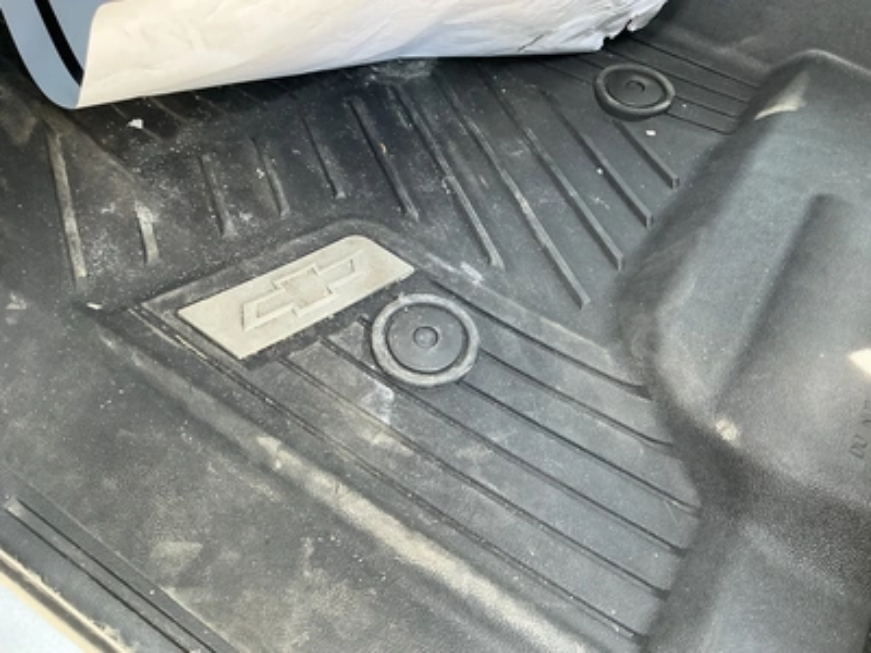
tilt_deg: -51.2
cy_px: 326
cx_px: 436
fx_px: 705
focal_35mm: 28
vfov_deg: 49.7
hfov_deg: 63.4
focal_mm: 3
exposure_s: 1/60
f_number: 1.8
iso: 80
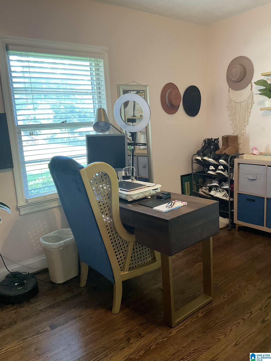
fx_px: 303
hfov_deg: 48.2
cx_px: 136
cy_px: 180
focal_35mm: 29
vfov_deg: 61.7
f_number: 1.8
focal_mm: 3
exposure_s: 1/60
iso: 125
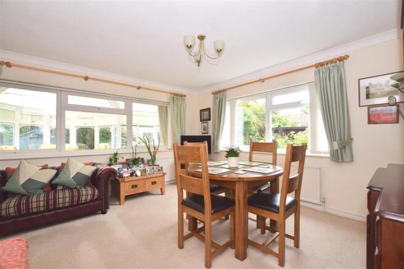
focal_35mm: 15
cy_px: 134
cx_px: 202
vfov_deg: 77.3
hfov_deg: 100.4
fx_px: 168
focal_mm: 10
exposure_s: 1/60
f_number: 6.3
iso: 500
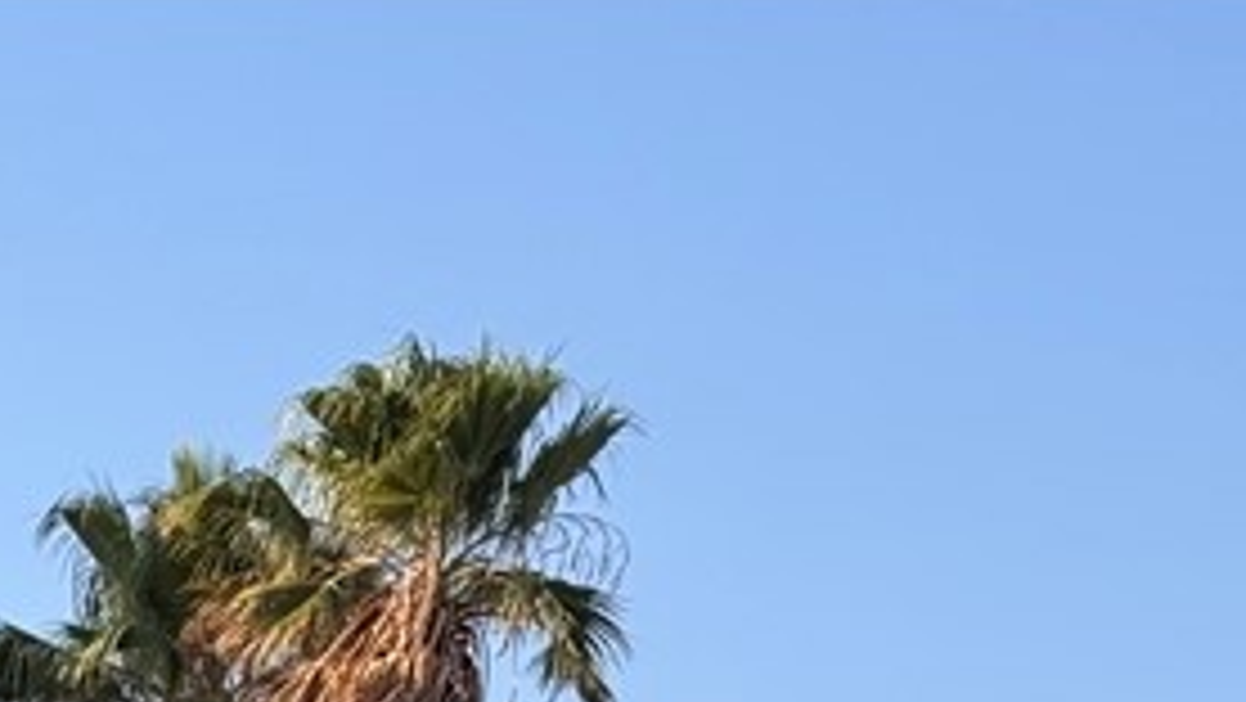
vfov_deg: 6.0
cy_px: 1710
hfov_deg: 10.8
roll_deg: -2.4
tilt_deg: +2.6
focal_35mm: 193
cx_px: -481
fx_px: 6378
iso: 64
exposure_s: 1/2179
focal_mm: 6.76
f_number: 1.78
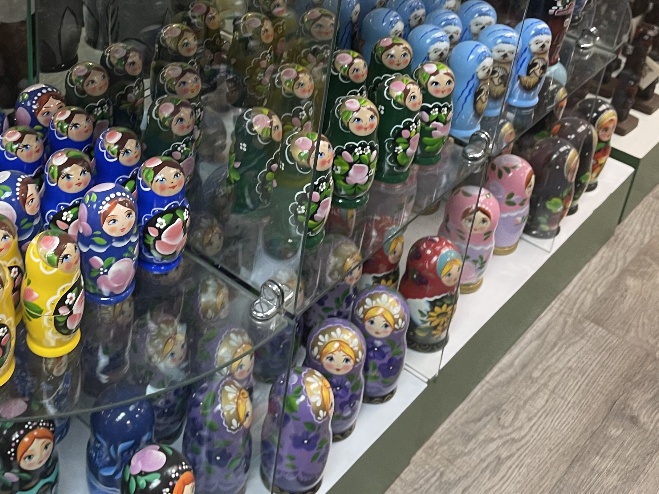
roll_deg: -4.7
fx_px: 933
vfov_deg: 28.3
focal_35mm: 49
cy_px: 30
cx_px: 194
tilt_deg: -26.1
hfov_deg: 38.2
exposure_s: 1/60
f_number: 1.6
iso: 125
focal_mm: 4.2
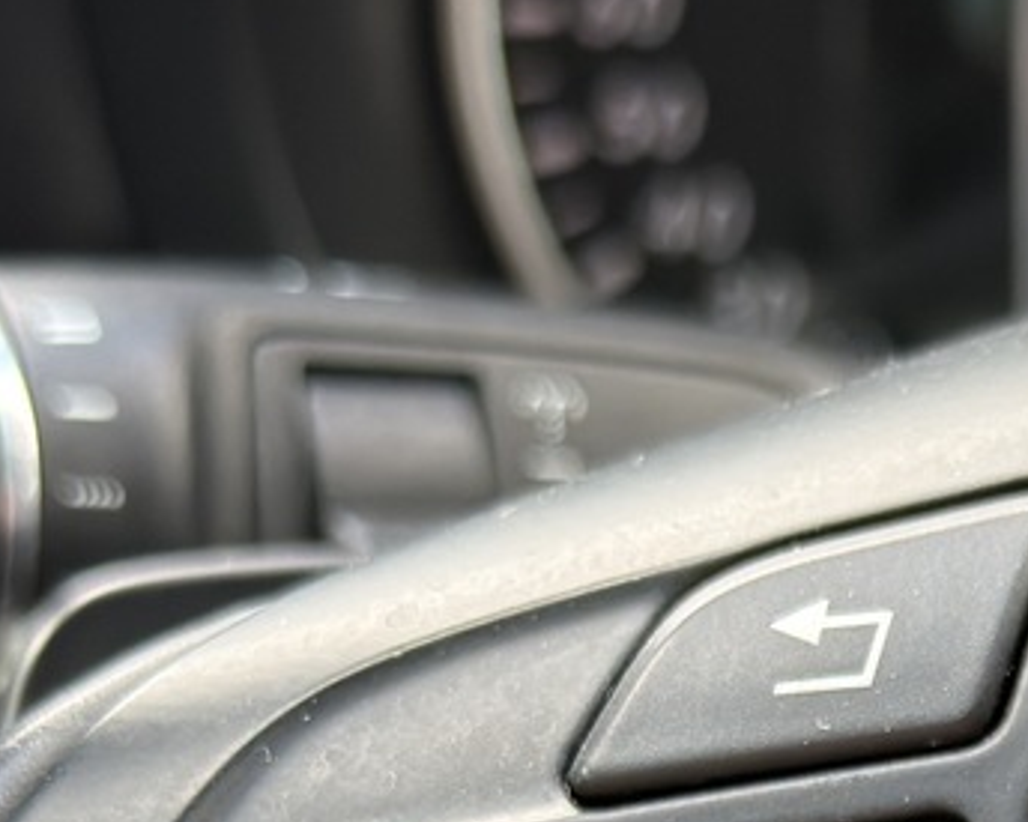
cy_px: 1261
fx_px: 4471
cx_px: 1043
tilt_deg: -26.9
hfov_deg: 12.9
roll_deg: +2.3
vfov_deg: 10.1
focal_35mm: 147
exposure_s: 1/129
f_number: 1.78
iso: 160
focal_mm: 6.76
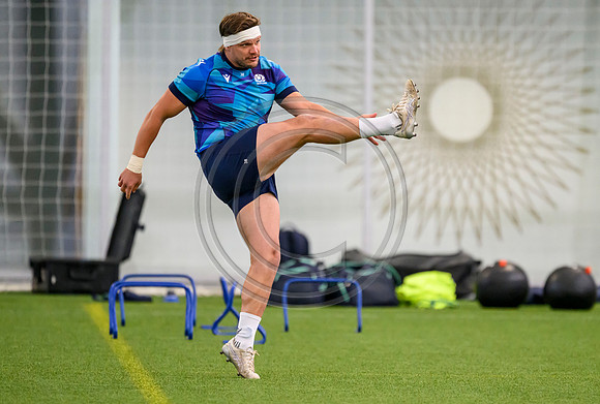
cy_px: 232
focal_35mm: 666
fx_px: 11144
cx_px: 355
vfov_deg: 2.1
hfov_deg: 3.1
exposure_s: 1/1250
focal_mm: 560
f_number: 4
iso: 6400
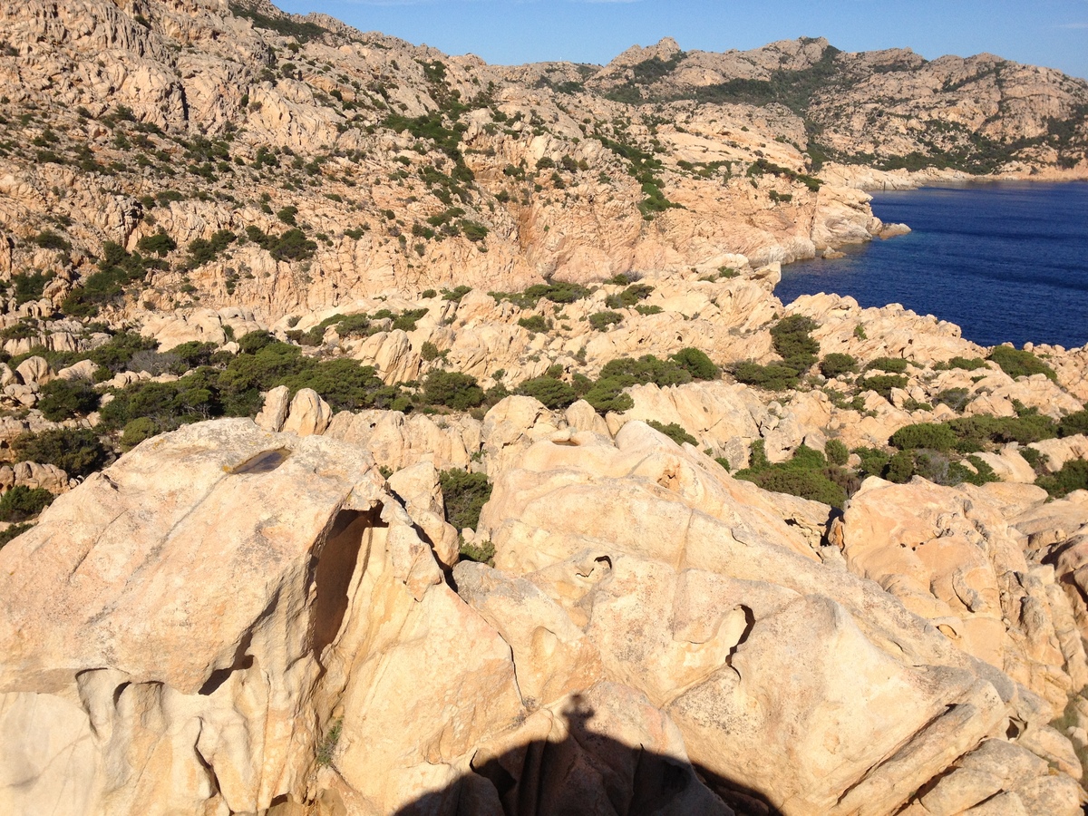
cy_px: 408
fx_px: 1100
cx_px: 544
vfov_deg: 40.7
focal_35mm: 35
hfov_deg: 52.6
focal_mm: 4.28
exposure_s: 1/2513
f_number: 2.4
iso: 64
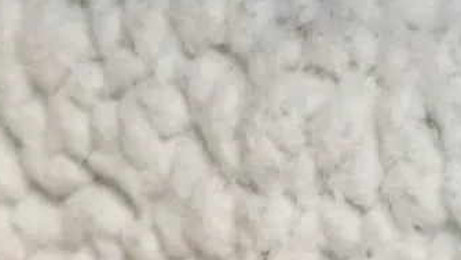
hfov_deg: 3.1
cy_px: -63
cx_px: -489
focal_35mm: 683
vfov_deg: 1.8
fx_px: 8355
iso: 800
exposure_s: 1/125
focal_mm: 90
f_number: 5.3
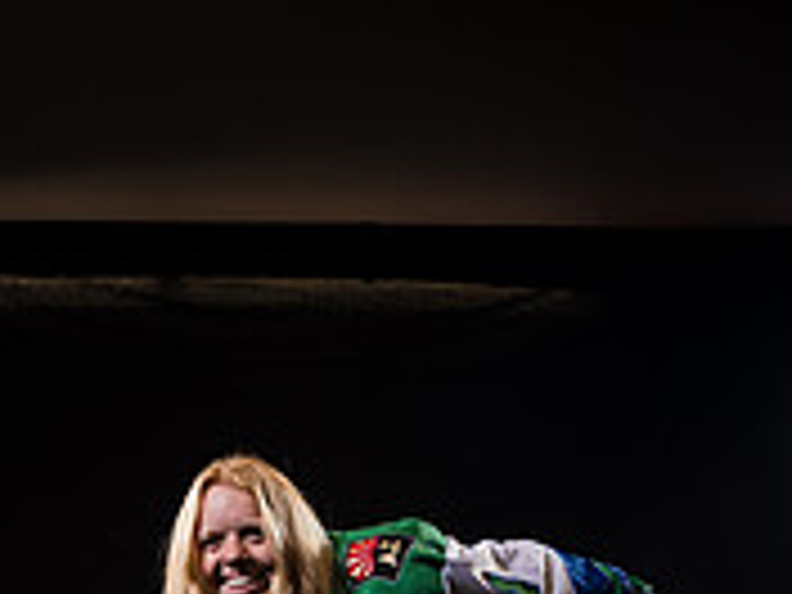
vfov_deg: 17.6
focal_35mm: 76
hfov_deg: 25.6
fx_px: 1739
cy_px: 862
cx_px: 297
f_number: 3.2
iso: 80
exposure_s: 1/160
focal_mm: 24
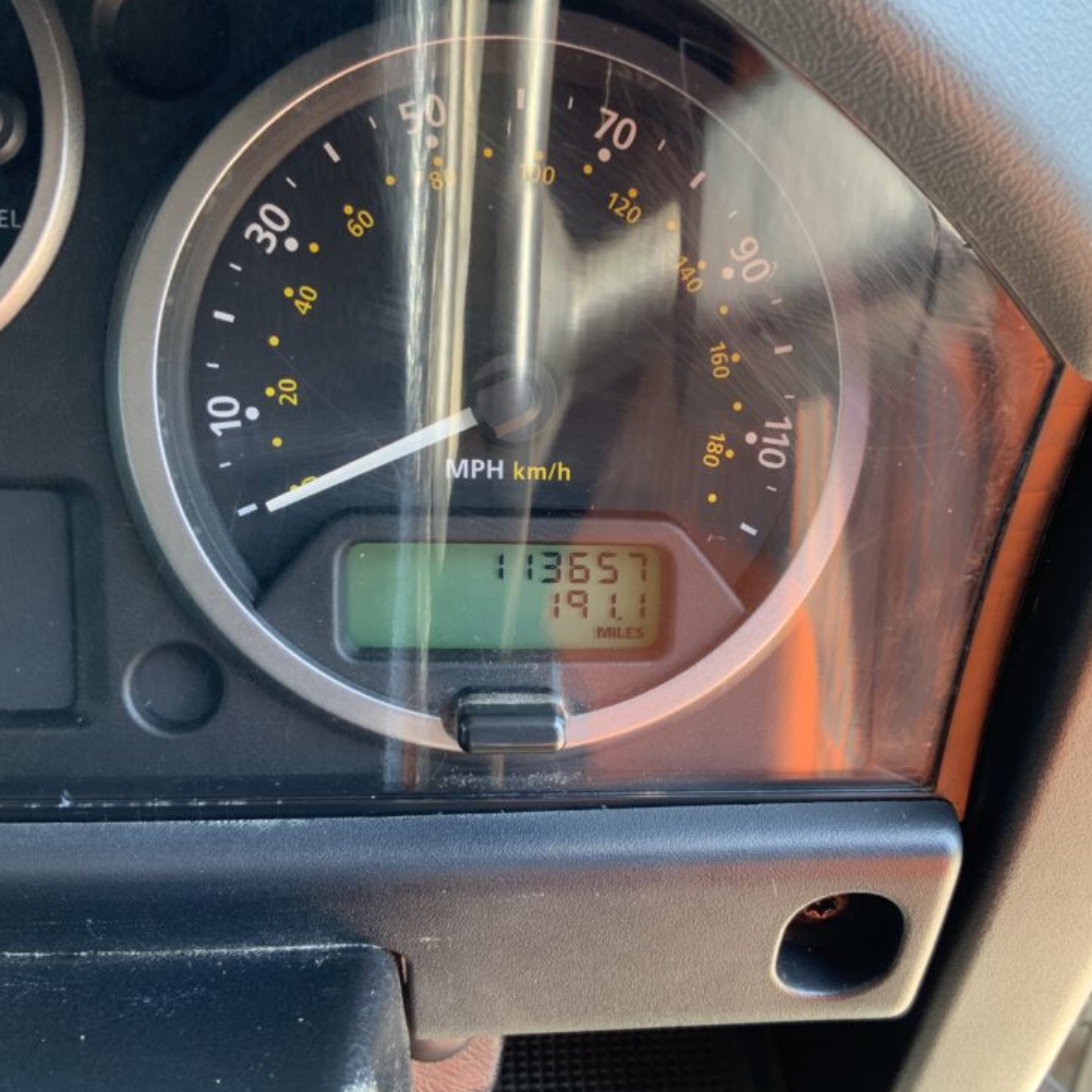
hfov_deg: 45.9
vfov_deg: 46.0
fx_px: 1285
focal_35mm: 36
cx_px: 619
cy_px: 572
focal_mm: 3
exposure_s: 1/92
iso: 64
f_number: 1.8
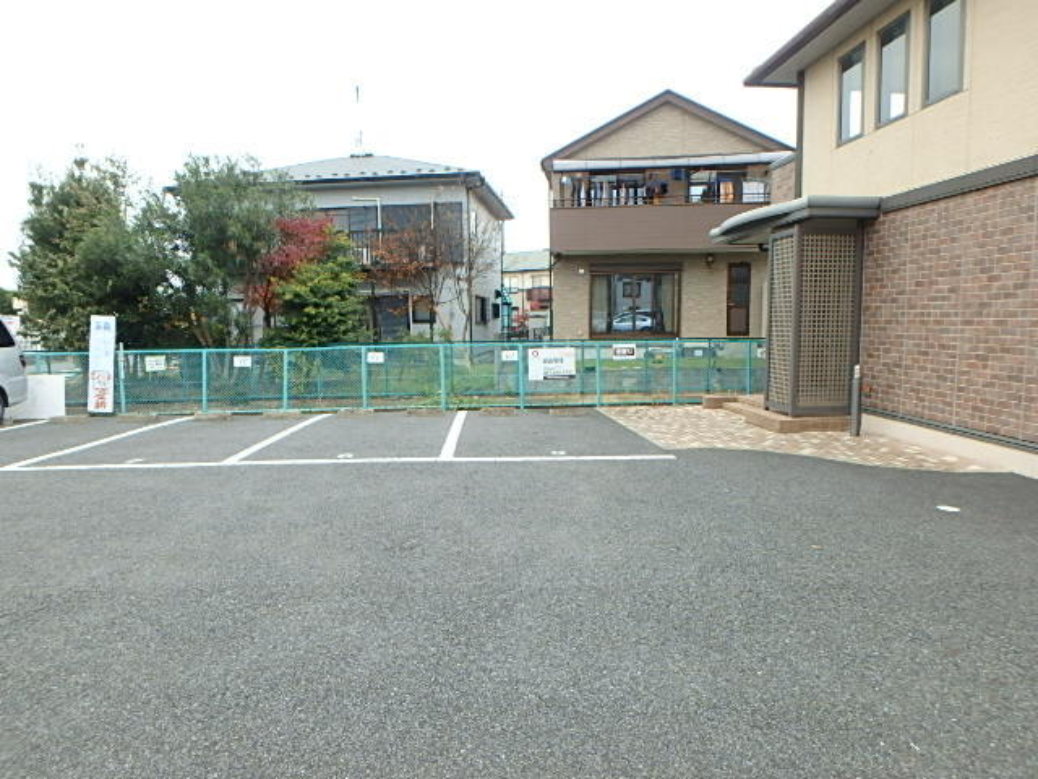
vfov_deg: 63.4
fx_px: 630
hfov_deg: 79.0
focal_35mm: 21
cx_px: 519
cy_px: 390
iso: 200
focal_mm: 3.7
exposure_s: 1/250
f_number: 3.5
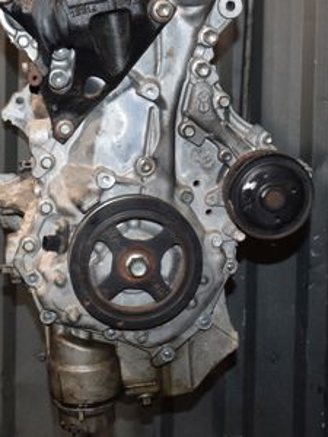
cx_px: 125
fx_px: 1011
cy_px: 149
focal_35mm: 80
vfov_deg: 24.3
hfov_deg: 18.4
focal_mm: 26
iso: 800
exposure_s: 1/60
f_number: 5
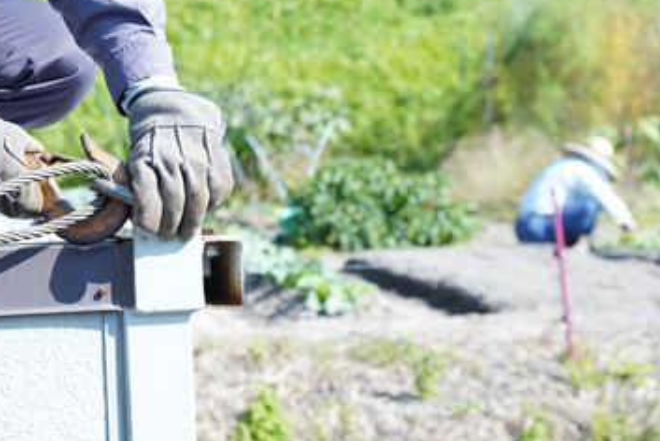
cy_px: -37
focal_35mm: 120
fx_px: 2206
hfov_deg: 16.7
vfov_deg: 11.3
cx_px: 4
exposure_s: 1/320
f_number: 5
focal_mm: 53.1
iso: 200
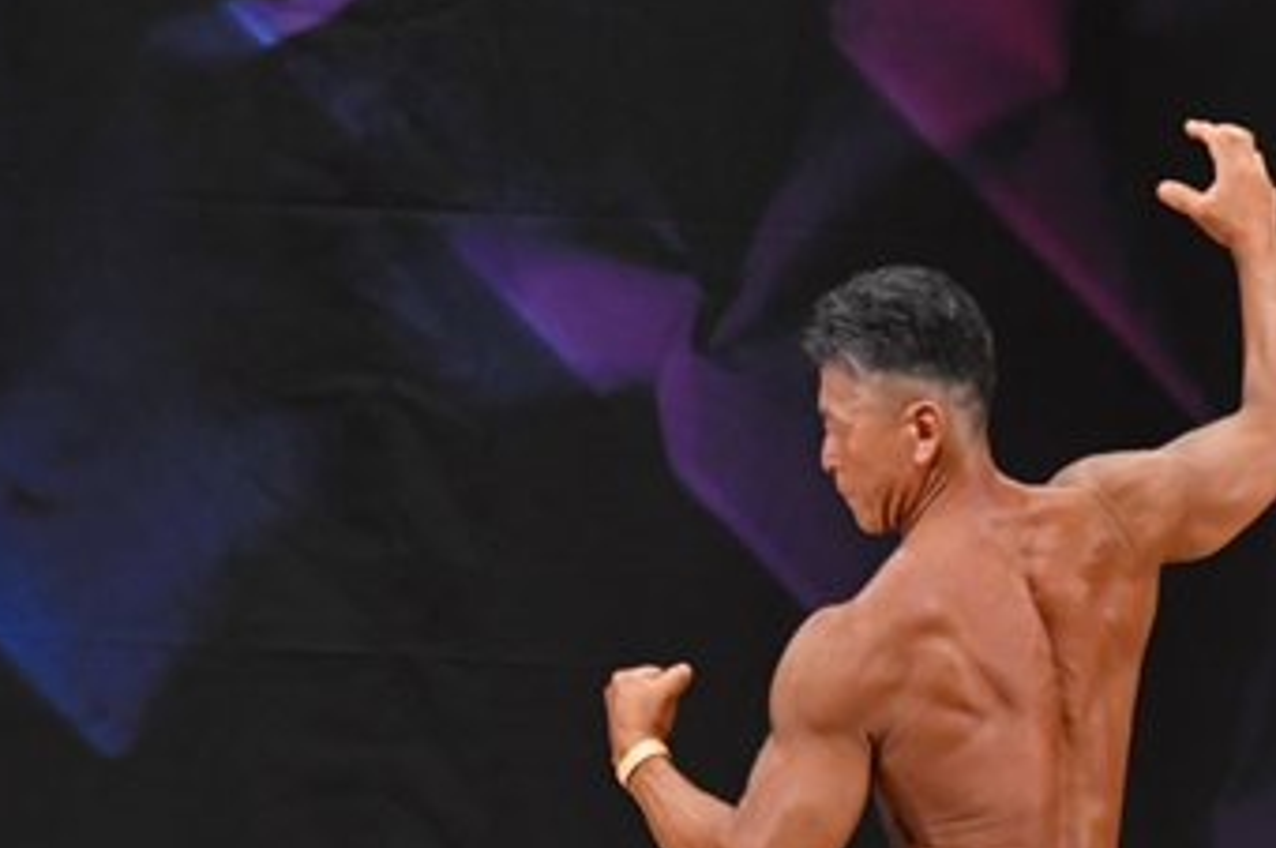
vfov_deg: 2.4
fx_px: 20573
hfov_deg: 3.6
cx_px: 1053
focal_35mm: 581
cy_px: 886
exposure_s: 1/400
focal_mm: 170
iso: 3200
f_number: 5.6
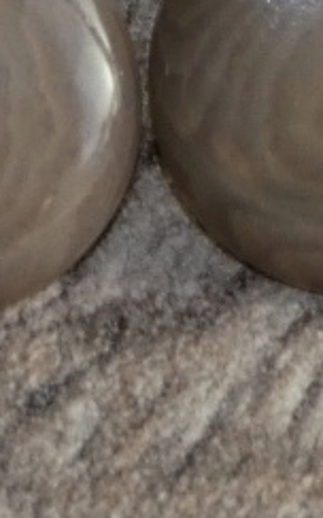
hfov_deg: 1.5
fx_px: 12268
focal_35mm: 869
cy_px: 138
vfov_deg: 2.4
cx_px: 208
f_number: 5.5
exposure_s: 1/80
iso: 100
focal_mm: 44.8
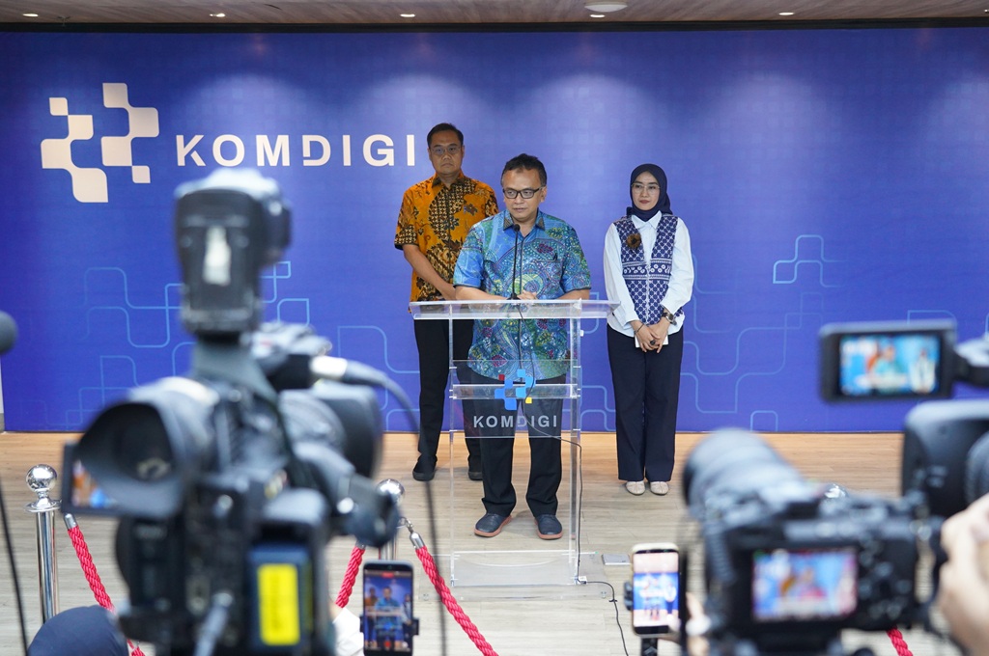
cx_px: 494
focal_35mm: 41
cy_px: 328
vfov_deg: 32.5
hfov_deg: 47.5
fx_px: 1125
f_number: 4
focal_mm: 41
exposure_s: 1/125
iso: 4000
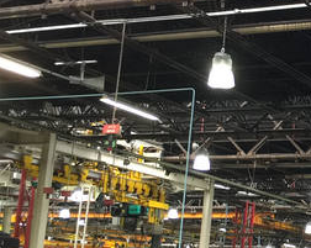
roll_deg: -3.4
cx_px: 404
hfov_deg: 19.6
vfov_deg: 17.0
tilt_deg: +8.7
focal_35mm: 90
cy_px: 175
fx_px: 827
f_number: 2.2
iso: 50
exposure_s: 1/17
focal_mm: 4.15
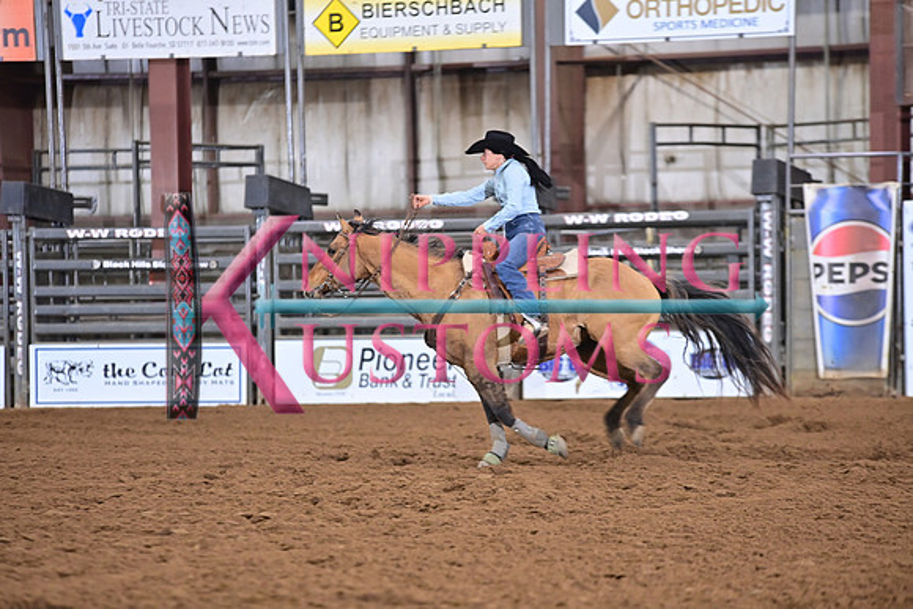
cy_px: 304
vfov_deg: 6.9
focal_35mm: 200
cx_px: 456
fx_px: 5073
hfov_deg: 10.3
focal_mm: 200
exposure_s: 1/250
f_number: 3.2
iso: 2000
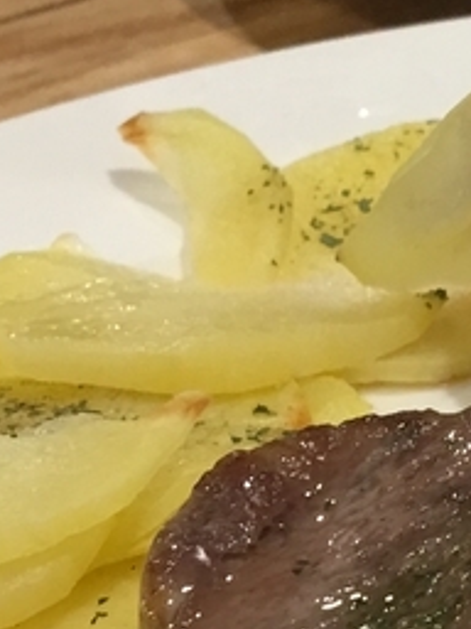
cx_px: 672
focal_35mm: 136
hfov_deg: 10.6
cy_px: 310
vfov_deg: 14.5
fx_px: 2467
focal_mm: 4.15
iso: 50
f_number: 2.2
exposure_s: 1/17
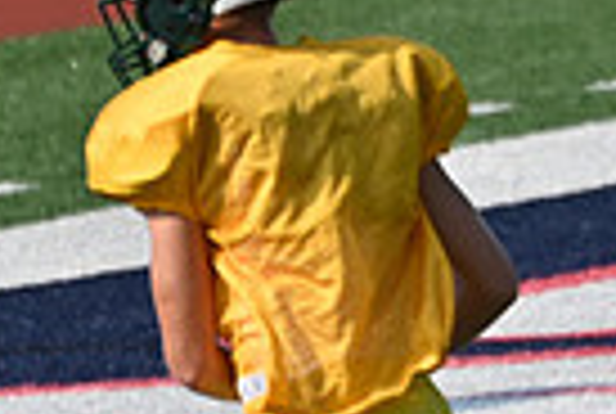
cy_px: 250
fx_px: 32633
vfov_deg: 0.7
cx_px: 661
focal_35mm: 1903
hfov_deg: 1.1
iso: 100
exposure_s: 1/800
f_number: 5.6
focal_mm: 300
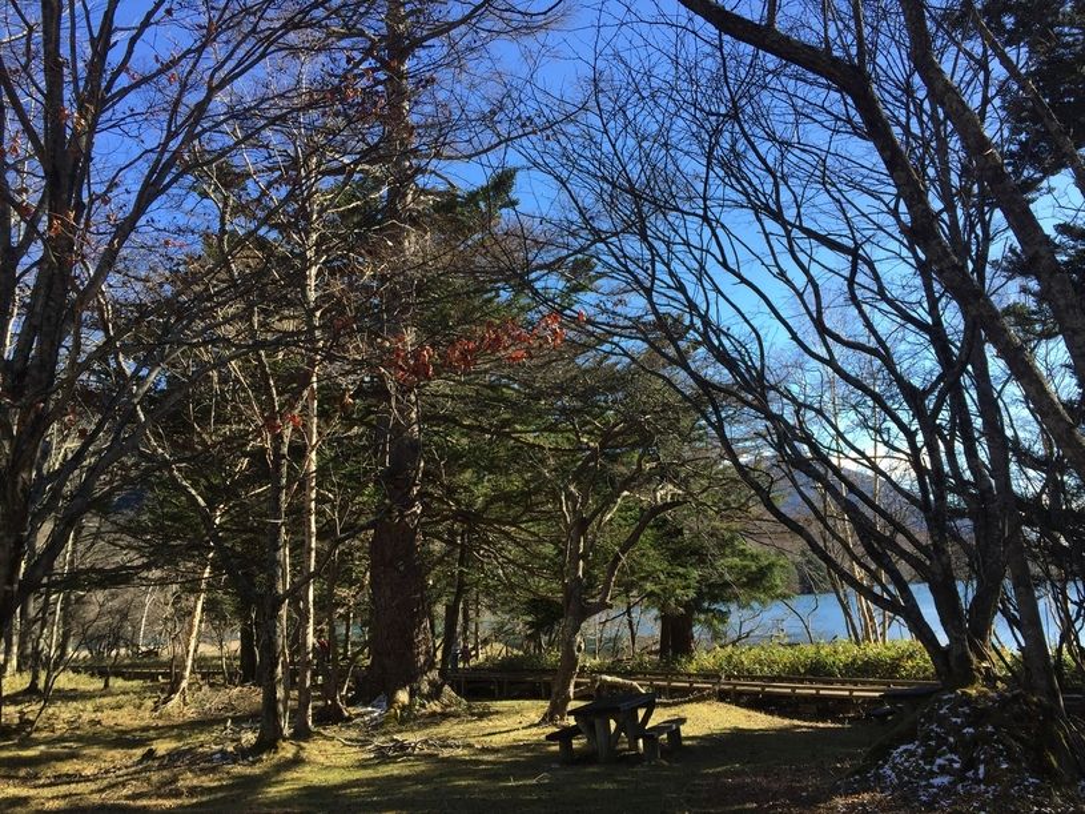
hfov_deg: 61.7
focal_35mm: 29
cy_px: 407
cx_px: 542
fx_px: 909
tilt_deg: +11.8
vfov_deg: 48.2
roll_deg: +2.5
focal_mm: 4.15
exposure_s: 1/608
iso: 32
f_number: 2.2
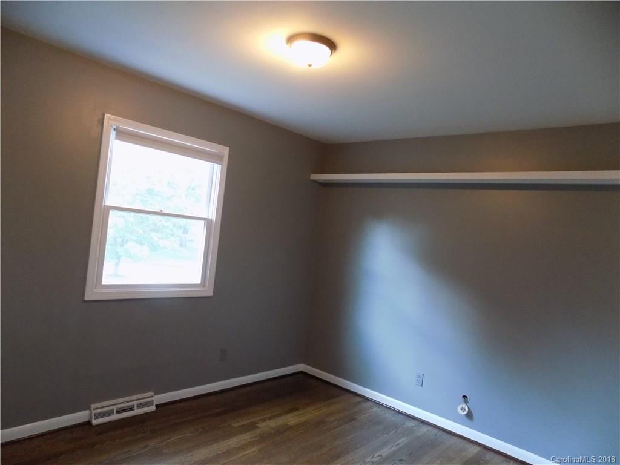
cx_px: 310
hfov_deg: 73.9
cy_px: 232
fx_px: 412
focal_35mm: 23
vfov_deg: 58.9
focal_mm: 4
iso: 400
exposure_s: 1/20
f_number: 3.1
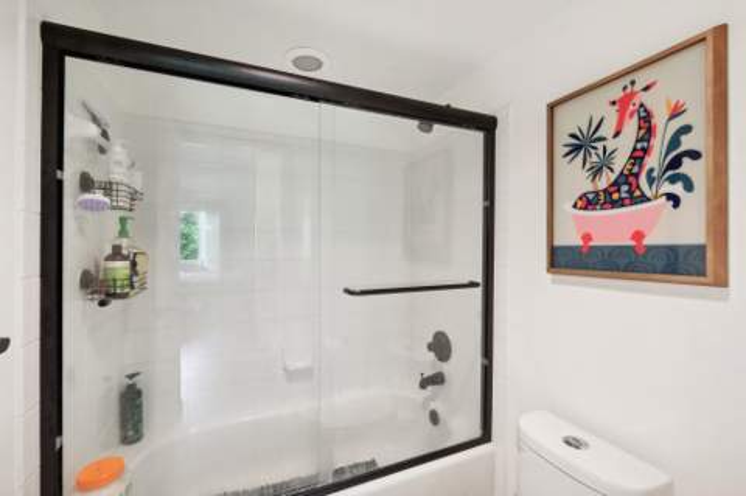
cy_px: 248
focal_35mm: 15
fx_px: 311
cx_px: 373
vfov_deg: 77.2
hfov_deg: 100.4
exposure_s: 1/20
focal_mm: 10
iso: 1600
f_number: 7.1
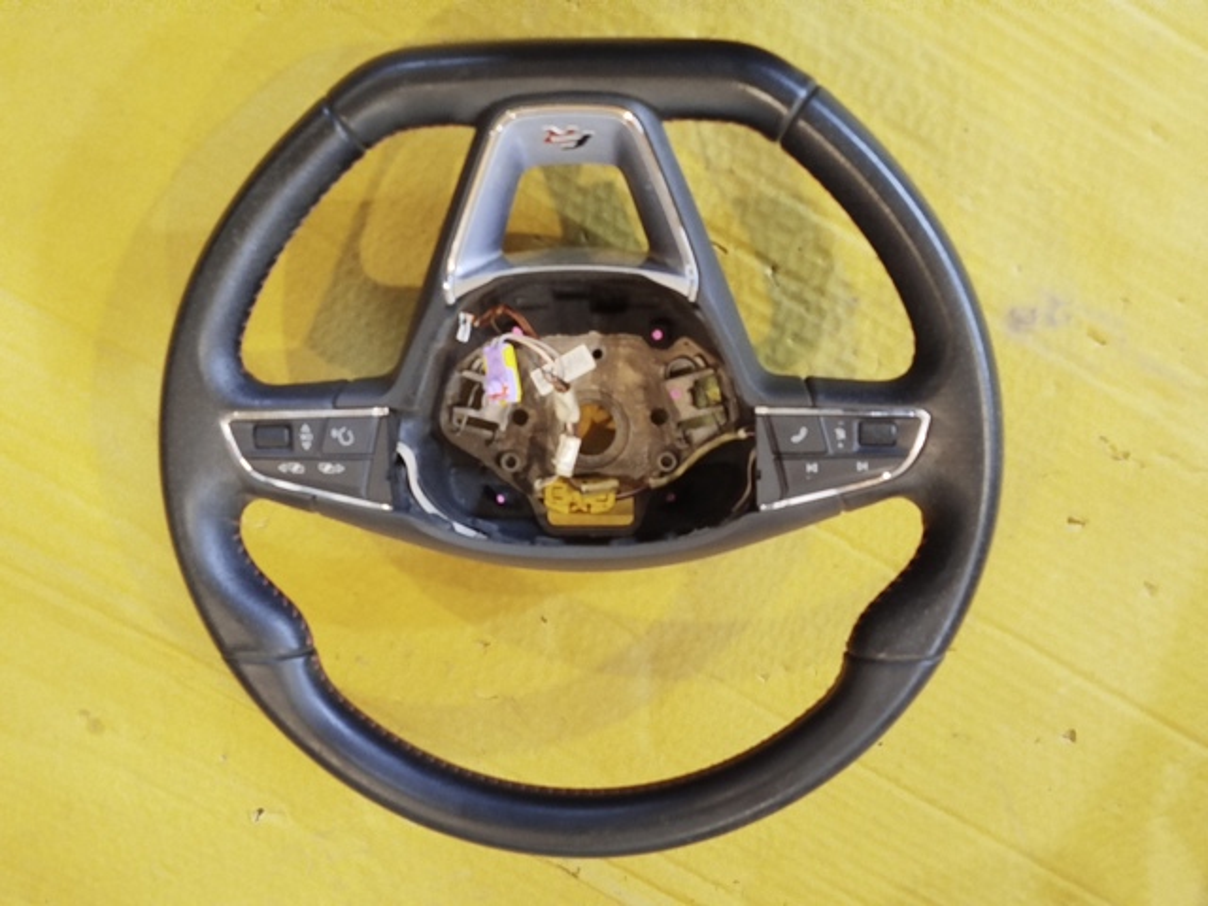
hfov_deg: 39.7
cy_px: 453
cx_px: 604
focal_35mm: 48
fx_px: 1675
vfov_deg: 30.3
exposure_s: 1/25
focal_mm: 5.31
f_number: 1.7
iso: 400
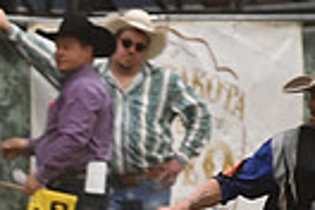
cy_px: 424
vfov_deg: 1.6
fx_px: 7699
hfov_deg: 2.3
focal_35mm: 880
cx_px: -253
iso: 3200
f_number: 2.8
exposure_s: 1/400
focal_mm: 200
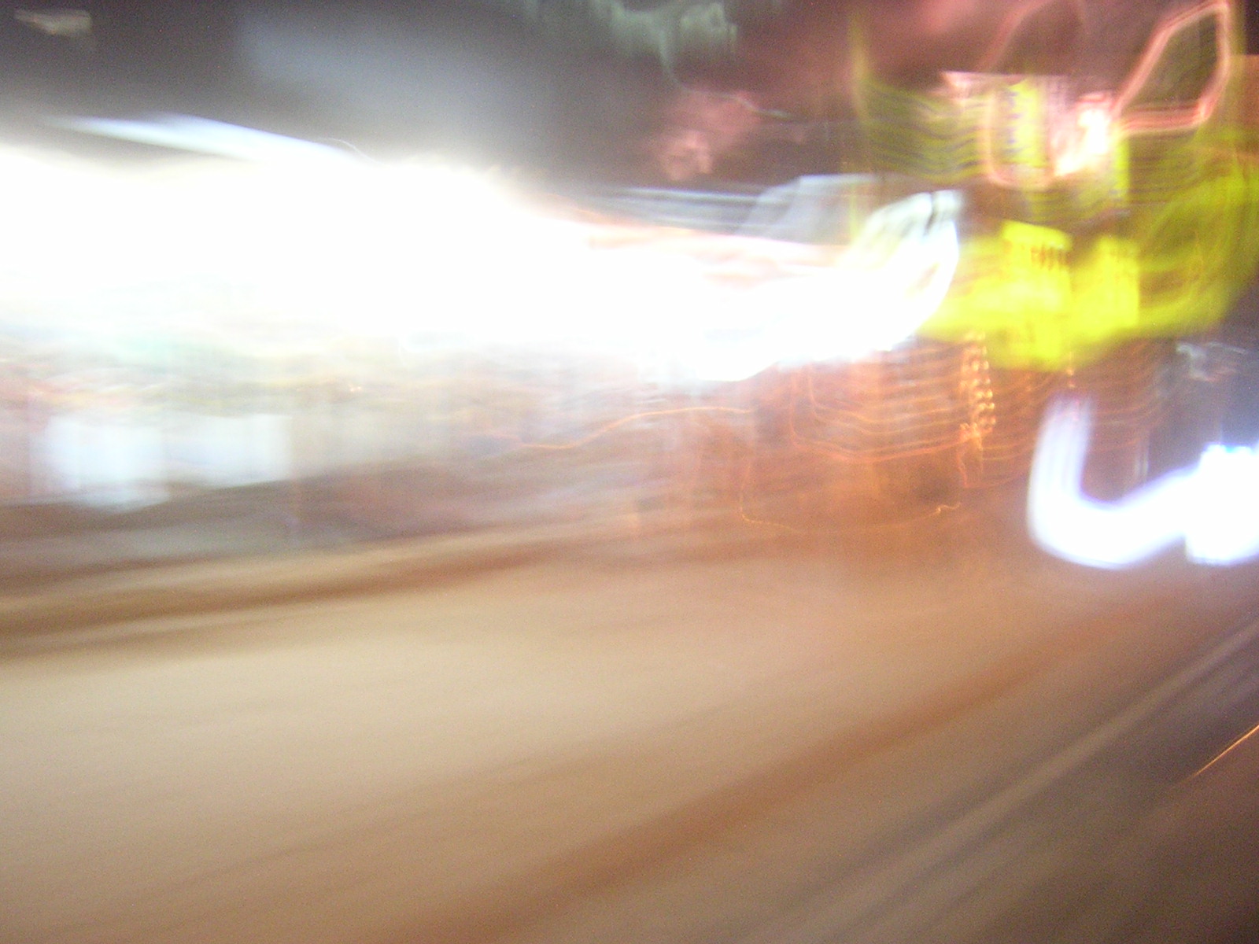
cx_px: 630
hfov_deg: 51.4
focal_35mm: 36
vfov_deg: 39.7
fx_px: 1309
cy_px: 472
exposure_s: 1.45
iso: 400
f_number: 2.6
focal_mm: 4.7
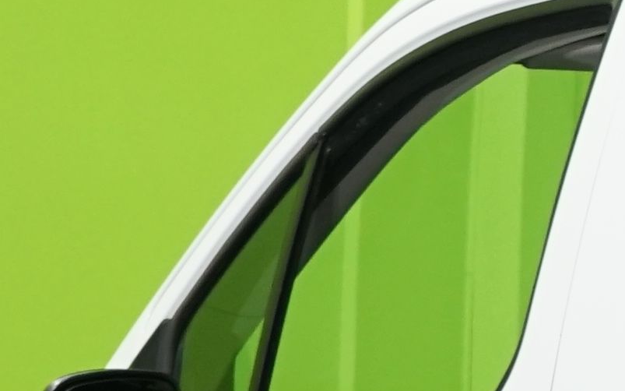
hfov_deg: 4.0
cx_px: 1550
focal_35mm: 518
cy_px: 458
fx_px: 8824
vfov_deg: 2.5
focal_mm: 68
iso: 800
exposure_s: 1/30
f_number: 5.6
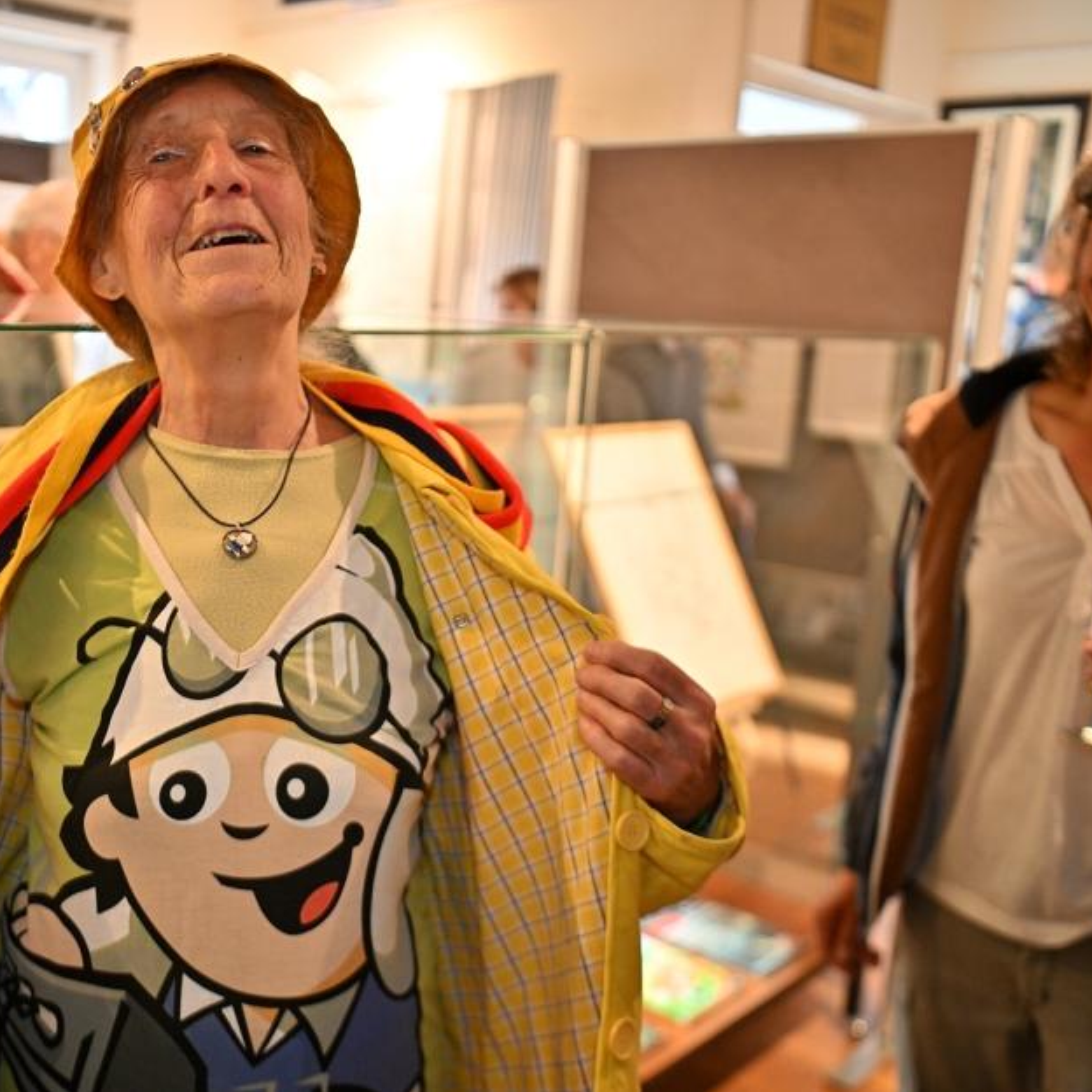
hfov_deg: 40.3
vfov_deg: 40.9
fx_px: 1463
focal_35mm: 41
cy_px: 545
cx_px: 336
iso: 800
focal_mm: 32
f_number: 3.5
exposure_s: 1/200
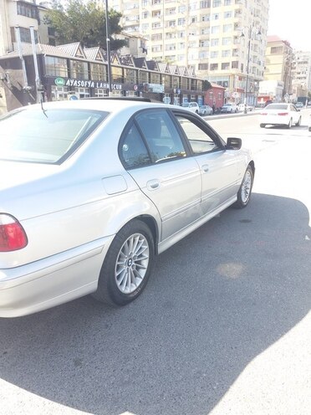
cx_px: 156
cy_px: 208
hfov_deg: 49.7
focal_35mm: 28
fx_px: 335
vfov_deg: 63.4
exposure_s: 1/219
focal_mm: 3.7
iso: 40
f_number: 1.9
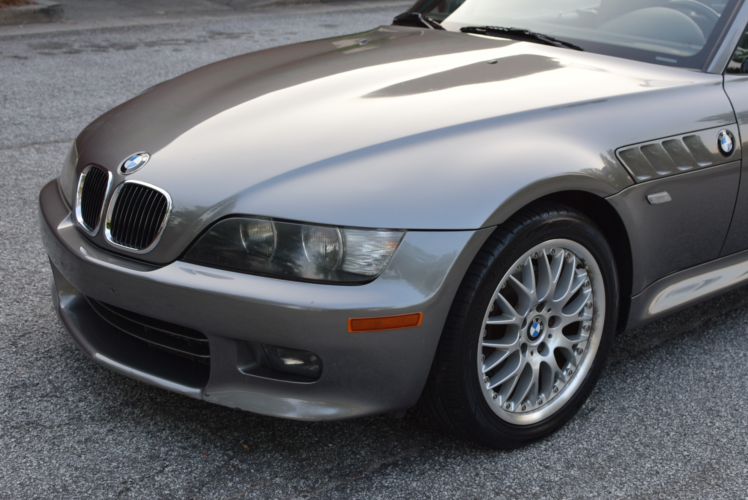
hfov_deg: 37.8
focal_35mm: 52
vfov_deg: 25.8
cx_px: 374
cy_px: 250
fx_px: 1092
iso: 400
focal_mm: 35
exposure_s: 1/125
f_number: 5.6
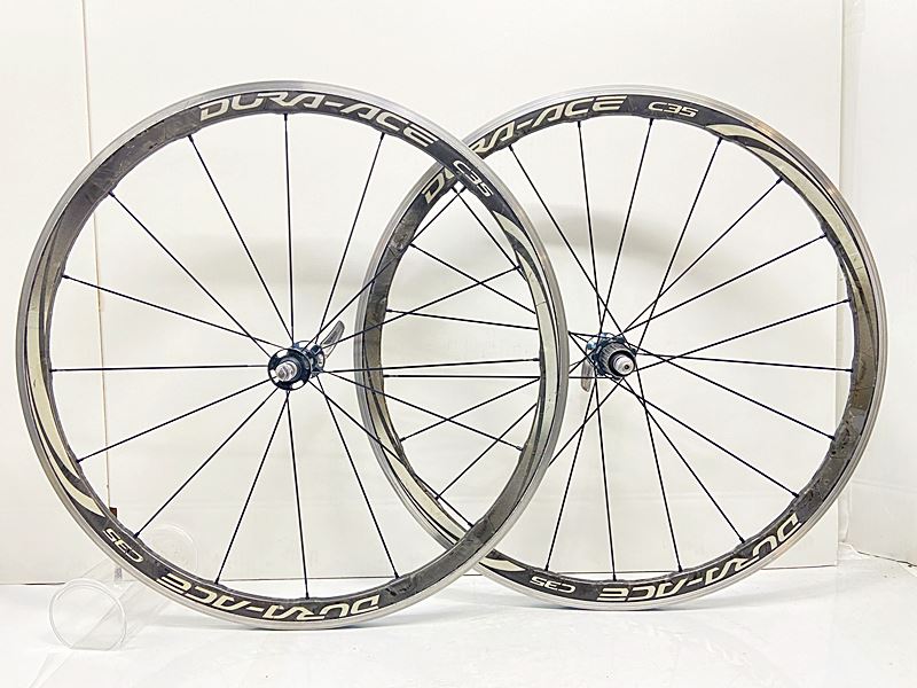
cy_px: 344
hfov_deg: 67.3
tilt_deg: -5.6
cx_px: 458
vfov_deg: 53.1
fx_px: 689
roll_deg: -0.9
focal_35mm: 26
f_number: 1.8
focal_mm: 4.25
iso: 200
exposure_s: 1/50
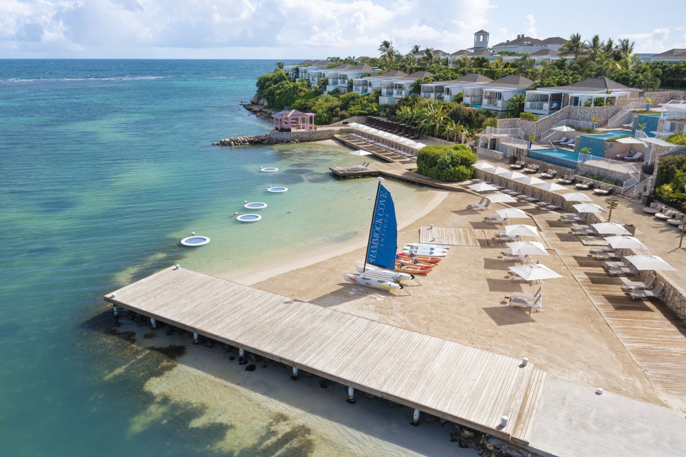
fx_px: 533
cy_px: 228
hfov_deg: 65.5
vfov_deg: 46.4
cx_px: 343
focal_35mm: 28
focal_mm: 10.26
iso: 100
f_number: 4.5
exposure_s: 1/50
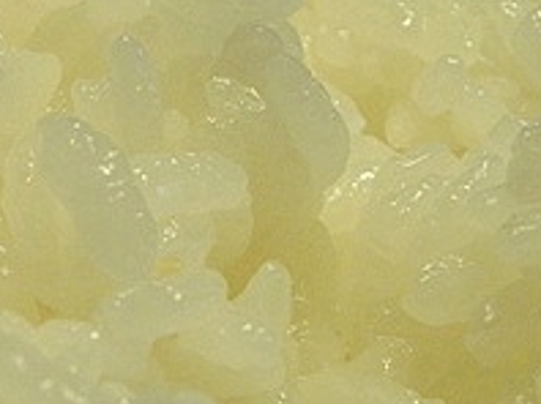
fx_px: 2466
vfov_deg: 9.4
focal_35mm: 158
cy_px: 280
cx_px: 16
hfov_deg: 12.4
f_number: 3.5
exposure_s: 1/30
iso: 248
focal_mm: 9.2
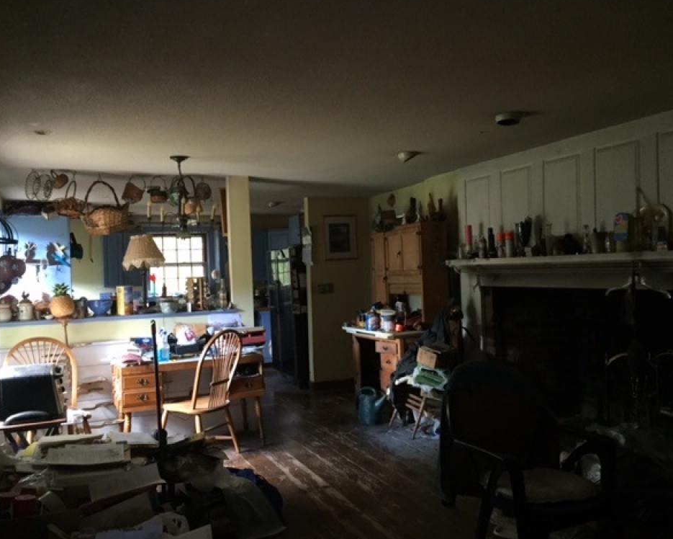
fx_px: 617
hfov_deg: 57.1
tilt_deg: +0.4
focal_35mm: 31
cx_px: 317
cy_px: 267
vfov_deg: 47.1
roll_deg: +0.5
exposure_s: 1/24
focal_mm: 4.15
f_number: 2.2
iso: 250
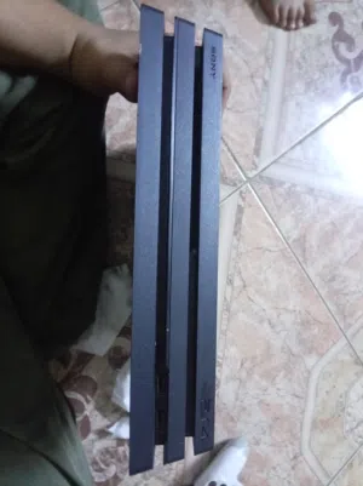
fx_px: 350
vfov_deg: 69.4
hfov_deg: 54.8
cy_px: 243
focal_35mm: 25
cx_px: 182
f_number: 1.8
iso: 1014
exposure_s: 1/20
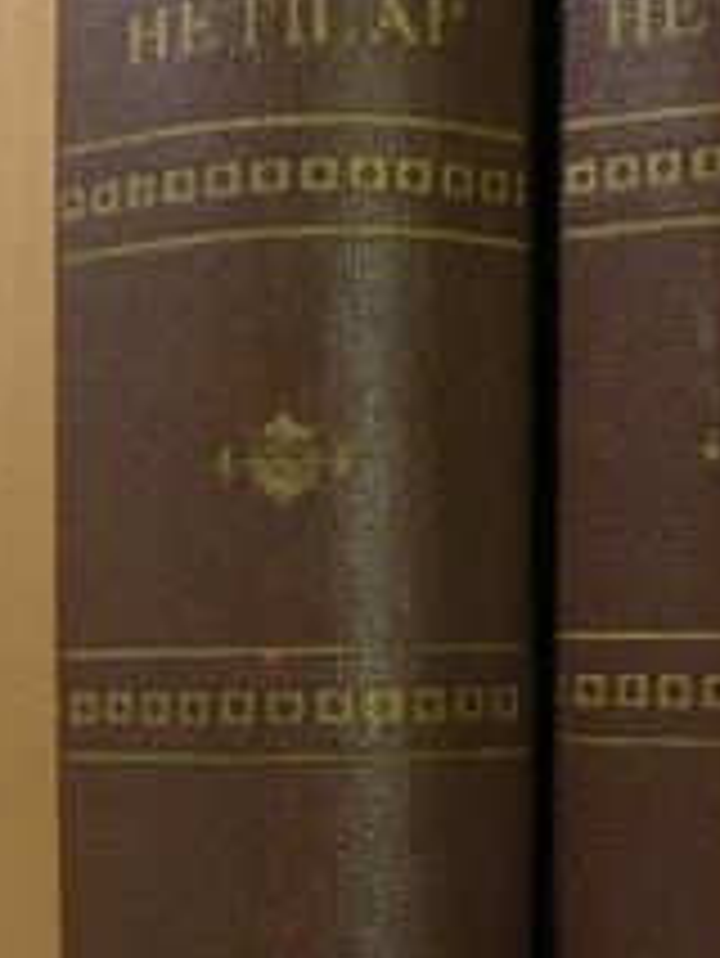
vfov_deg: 23.9
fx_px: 2244
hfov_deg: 18.1
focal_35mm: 81
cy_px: 722
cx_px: 526
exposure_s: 1/18.6
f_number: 3.5
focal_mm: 6.3
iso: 200
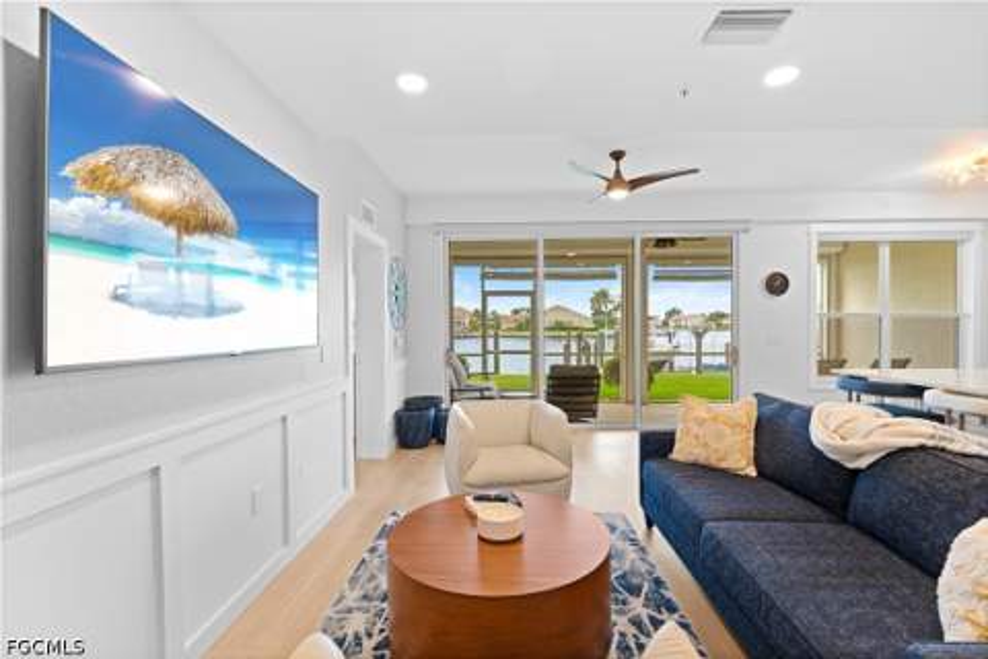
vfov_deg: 73.7
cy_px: 330
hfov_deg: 96.7
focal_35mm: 16
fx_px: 439
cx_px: 494
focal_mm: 16
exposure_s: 1/5
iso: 640
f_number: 8
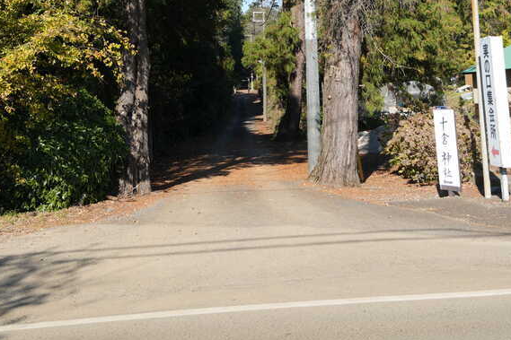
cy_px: -88
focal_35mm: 54
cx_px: 245
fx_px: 766
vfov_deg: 22.7
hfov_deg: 36.9
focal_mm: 20
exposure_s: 1/160
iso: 100
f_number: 8
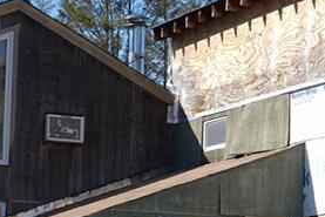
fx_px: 1535
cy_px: 165
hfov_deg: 11.8
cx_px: 408
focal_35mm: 170
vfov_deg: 8.1
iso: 50
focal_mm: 46
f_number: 9
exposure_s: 1/80
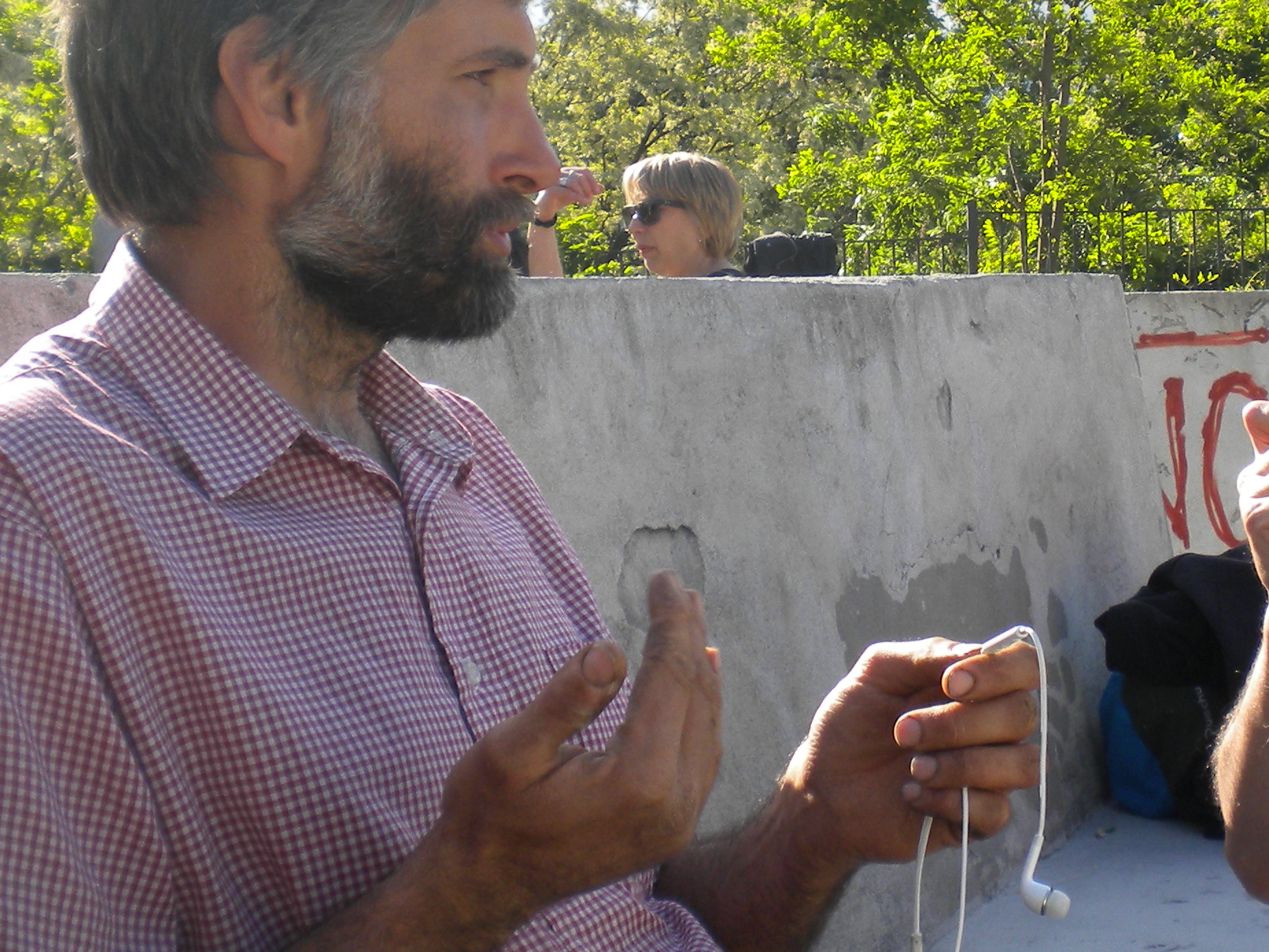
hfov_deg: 27.6
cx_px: 1019
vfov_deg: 21.3
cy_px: 347
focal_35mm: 69
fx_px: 2530
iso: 80
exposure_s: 1/258
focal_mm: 6.3
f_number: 4.6
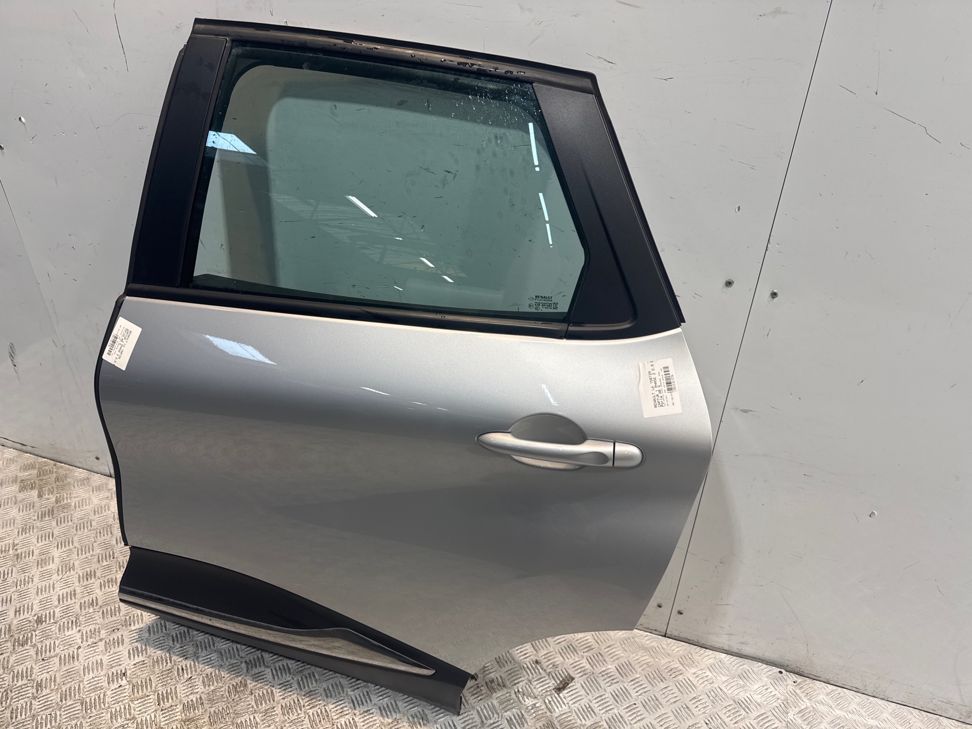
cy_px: 364
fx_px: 674
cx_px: 486
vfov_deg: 56.8
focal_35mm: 24
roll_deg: -1.4
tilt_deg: -32.9
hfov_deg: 71.6
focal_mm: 6.76
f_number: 1.78
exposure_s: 1/100
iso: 64
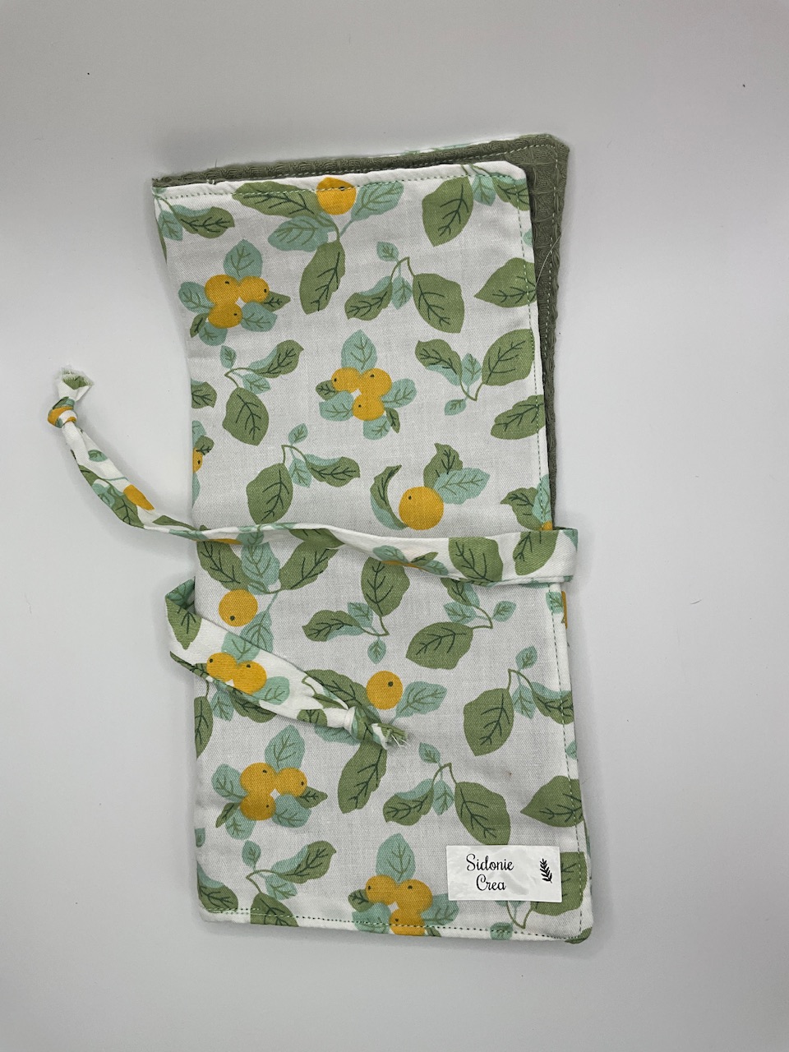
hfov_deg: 48.2
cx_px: 394
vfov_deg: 61.7
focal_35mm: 29
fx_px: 881
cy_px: 526
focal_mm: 3
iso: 25
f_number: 1.8
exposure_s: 1/367
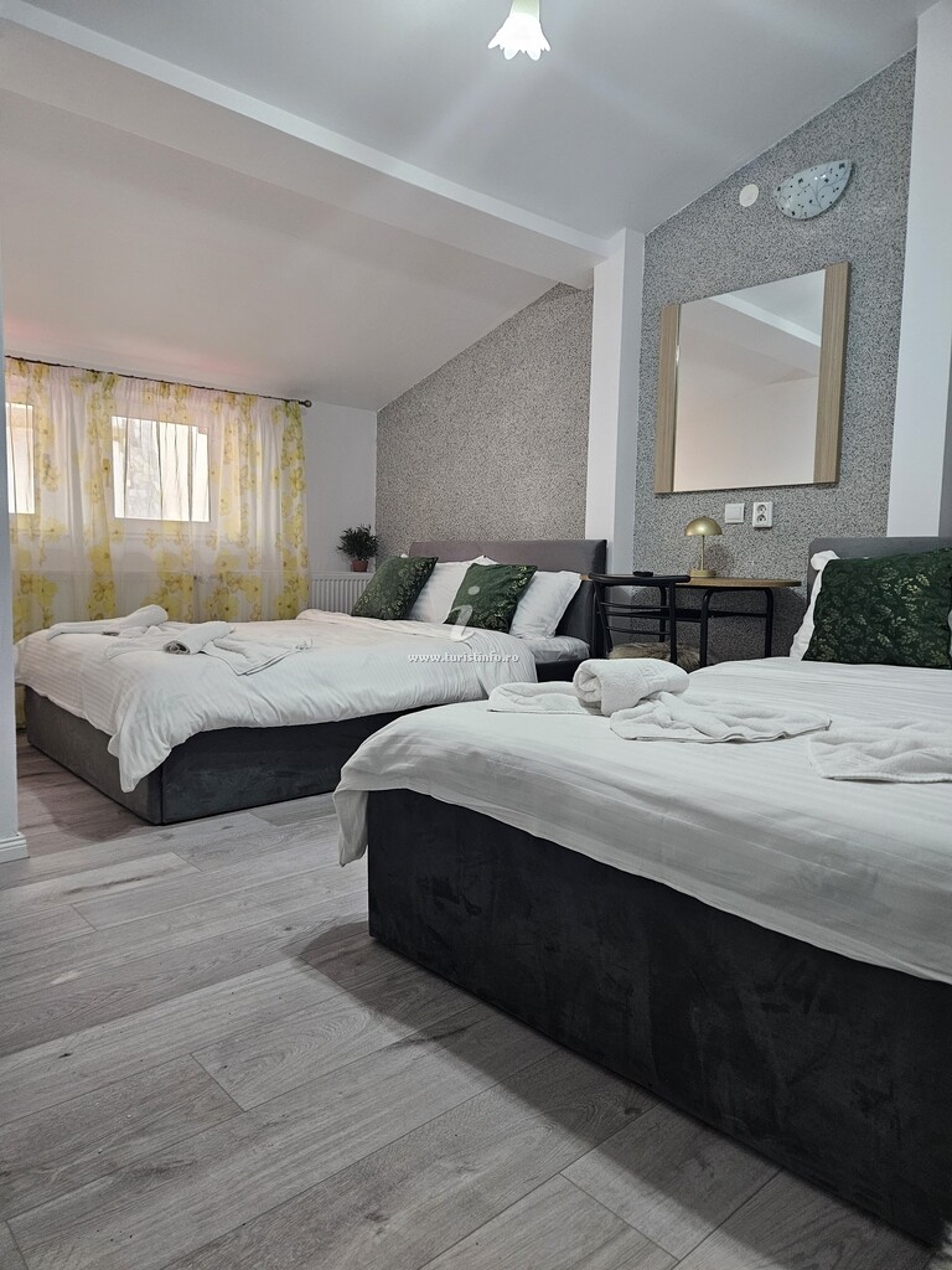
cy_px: 635
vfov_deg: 73.9
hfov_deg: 58.9
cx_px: 476
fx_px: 843
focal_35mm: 23
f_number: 1.8
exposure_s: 1/142
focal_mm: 5.4
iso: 500
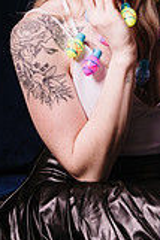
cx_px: 144
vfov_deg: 14.6
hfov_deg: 9.7
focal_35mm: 140
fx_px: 935
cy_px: 60
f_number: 4.5
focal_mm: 50
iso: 64
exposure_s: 1/160
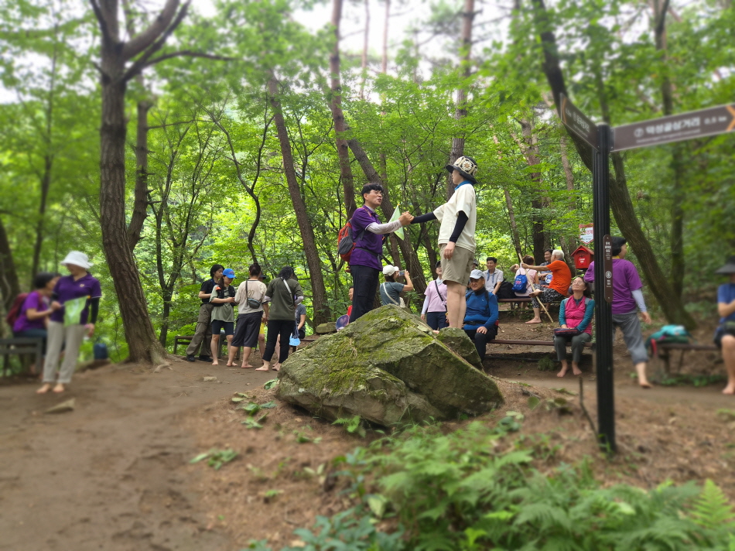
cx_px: 368
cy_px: 276
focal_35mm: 23
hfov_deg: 73.9
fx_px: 488
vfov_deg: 58.9
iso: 40
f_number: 1.8
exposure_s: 1/60
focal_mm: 5.4
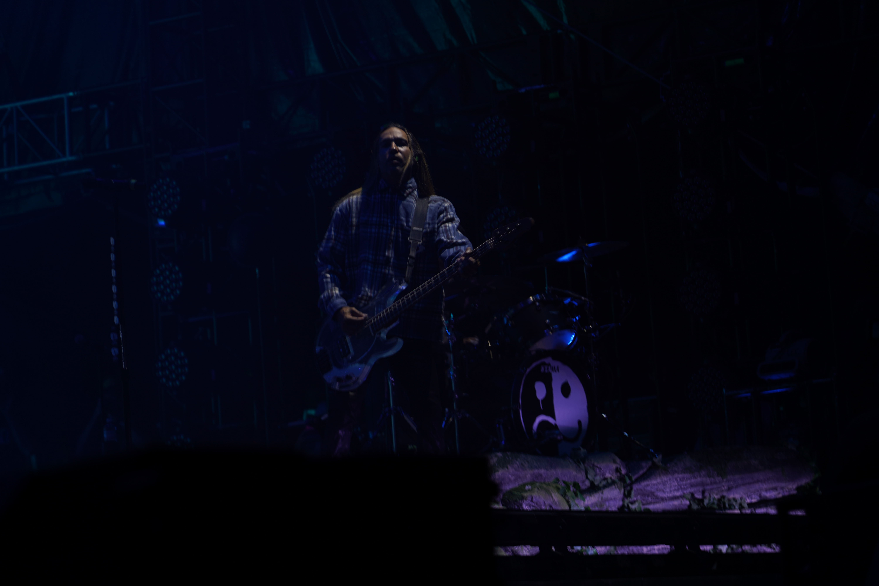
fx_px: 2564
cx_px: 440
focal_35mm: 105
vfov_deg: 13.0
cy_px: 293
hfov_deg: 19.5
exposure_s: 1/125
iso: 100
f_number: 4
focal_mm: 105
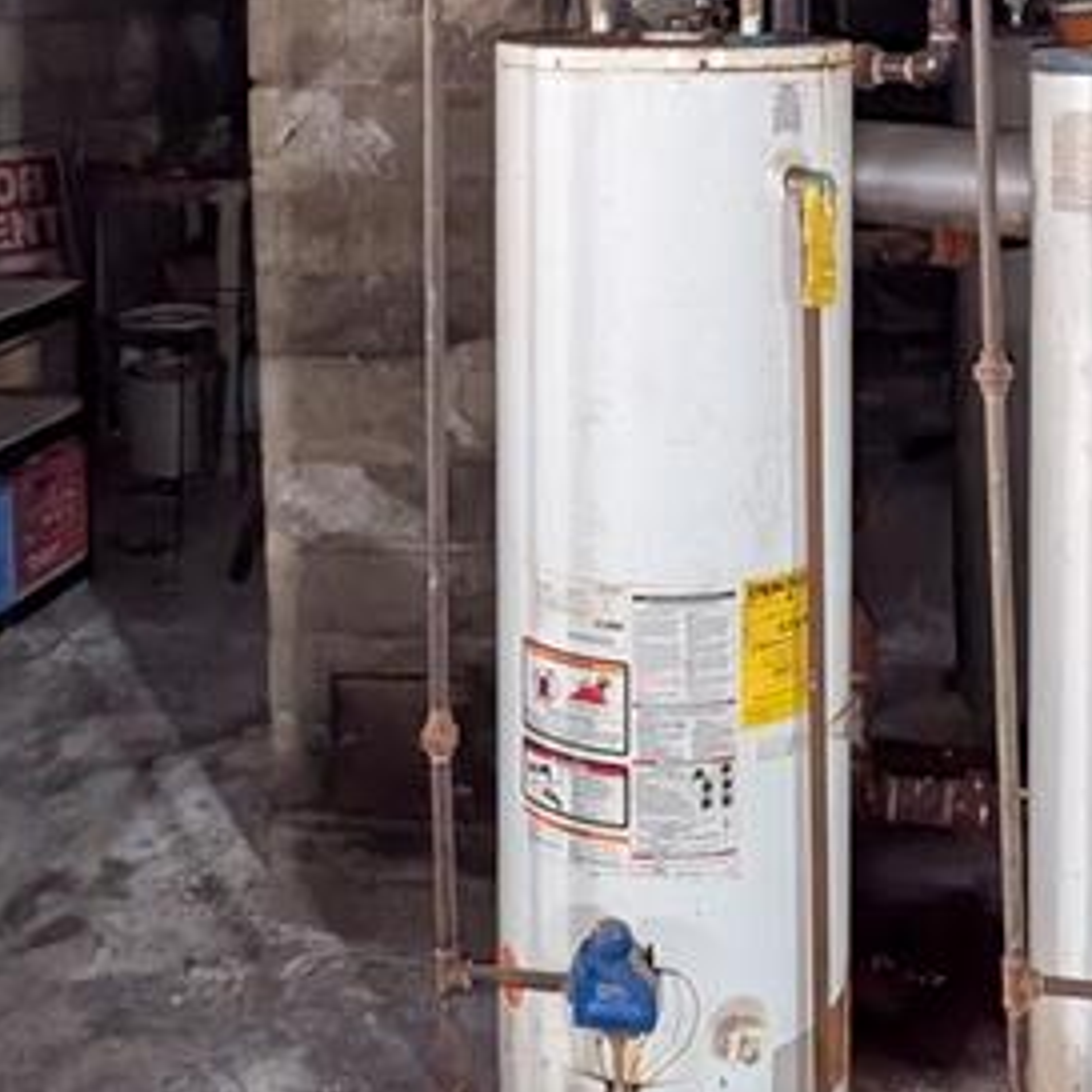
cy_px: 20
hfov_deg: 38.4
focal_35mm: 43
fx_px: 1535
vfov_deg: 35.7
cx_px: 784
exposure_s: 1/21.1
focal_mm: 1.95
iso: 2124
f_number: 2.2
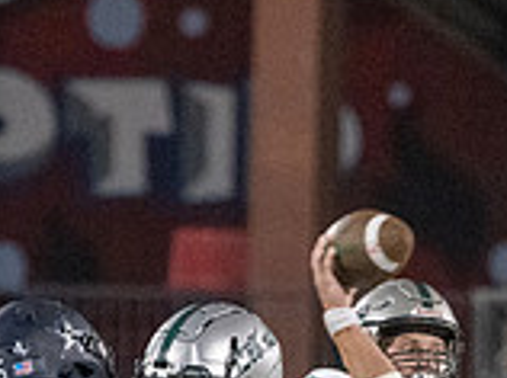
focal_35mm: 1633
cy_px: 611
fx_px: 23881
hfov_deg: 1.2
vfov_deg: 0.9
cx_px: 289
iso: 10000
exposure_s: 1/1000
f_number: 5.6
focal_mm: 306
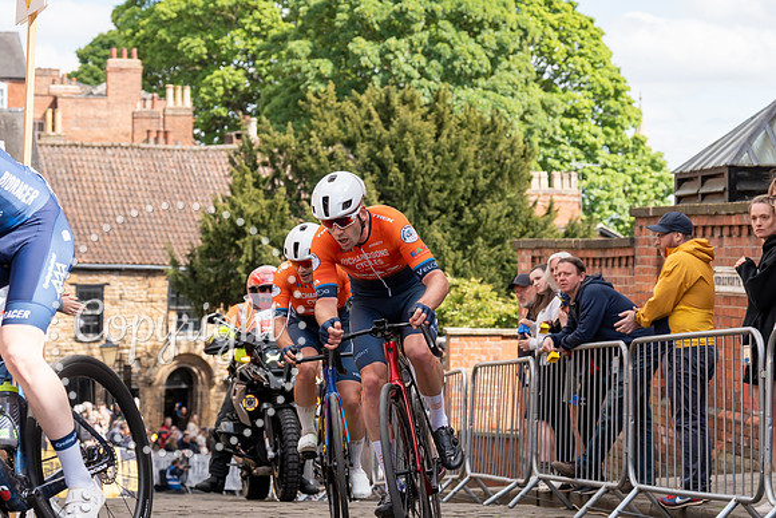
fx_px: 2128
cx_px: 430
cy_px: 161
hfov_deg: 20.7
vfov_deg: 13.8
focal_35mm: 99
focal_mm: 70
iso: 320
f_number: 5
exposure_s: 1/1000
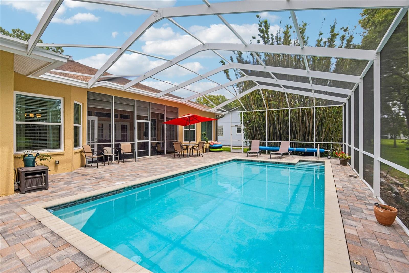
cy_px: 136
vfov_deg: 73.7
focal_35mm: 16
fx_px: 182
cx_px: 204
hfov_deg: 96.7
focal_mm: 16
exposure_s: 1/800
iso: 400
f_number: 8
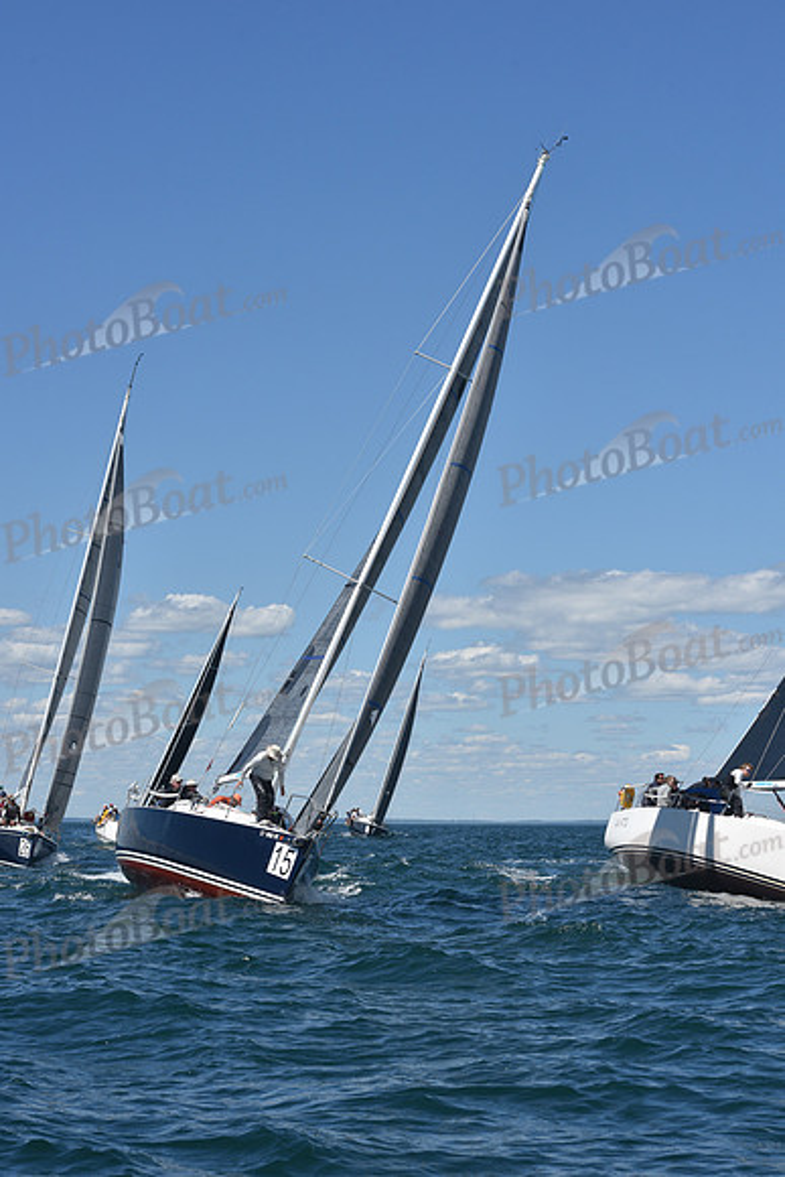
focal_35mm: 70
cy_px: 588
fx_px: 2288
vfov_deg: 28.8
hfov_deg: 19.5
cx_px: 392
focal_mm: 70
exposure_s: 1/800
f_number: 10
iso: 250
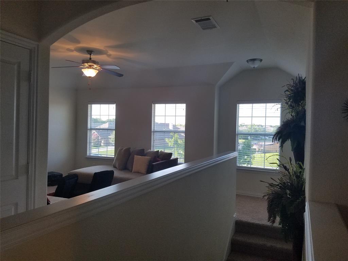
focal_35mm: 26
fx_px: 261
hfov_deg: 67.3
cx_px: 174
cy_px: 130
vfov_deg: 53.1
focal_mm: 4.2
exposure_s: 1/120
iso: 64
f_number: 1.7
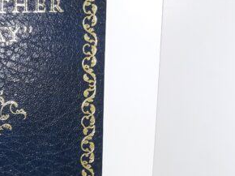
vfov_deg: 25.2
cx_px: -5
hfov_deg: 30.7
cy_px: 75
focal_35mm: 58
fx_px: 393
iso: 50
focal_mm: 3.7
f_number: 1.7
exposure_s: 1/120
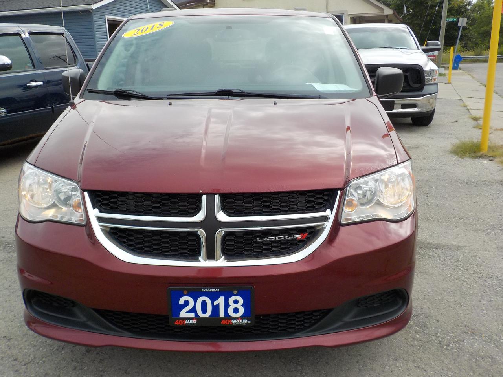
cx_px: 252
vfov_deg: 46.8
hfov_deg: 60.0
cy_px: 188
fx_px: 436
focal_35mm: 30
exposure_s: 1/640
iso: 125
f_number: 3.3
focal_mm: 4.1
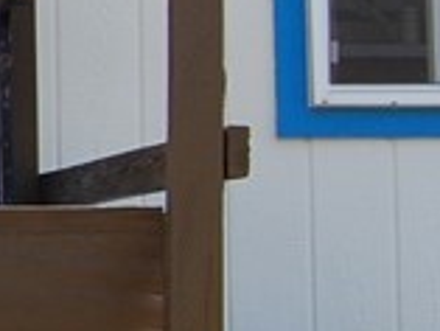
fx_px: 3295
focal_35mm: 259
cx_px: -702
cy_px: -56
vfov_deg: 5.7
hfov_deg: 7.1
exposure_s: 1/160
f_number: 6.3
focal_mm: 26
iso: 200
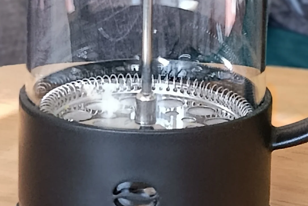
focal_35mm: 226
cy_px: -20
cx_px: 169
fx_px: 1933
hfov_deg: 9.1
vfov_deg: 6.1
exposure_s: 1/120
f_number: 1.65
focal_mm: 6.11
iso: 858
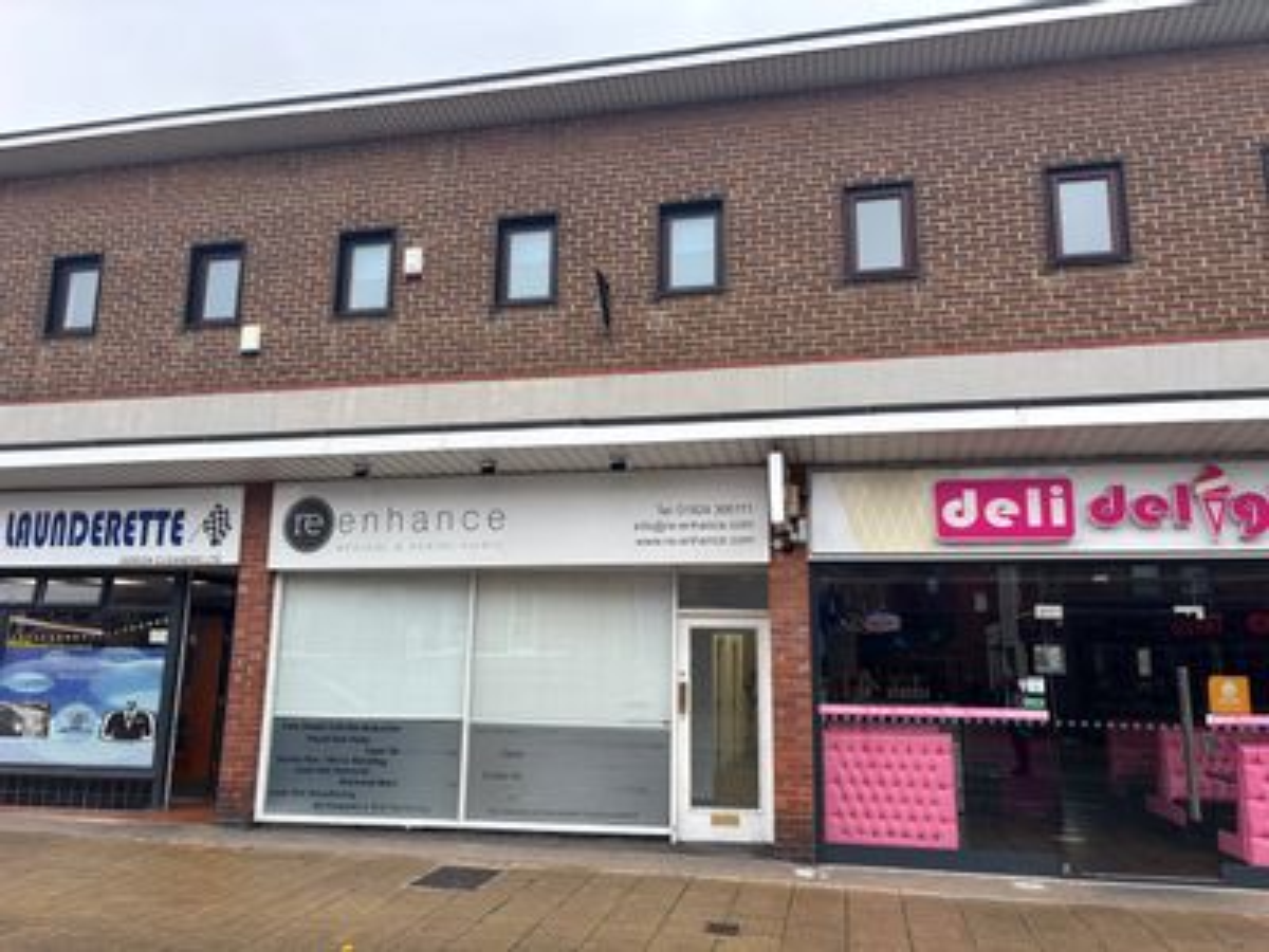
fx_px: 953
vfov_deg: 53.1
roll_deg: +0.1
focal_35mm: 26
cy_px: 476
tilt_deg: +10.2
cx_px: 634
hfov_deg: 67.3
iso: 50
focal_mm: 5.96
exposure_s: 1/433
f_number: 1.6
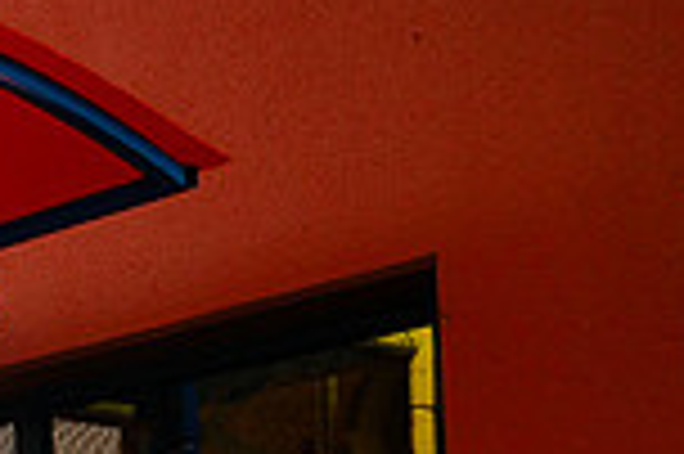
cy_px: 717
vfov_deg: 10.6
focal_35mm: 124
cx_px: -482
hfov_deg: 14.8
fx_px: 2353
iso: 250
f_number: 3.2
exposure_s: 1/160
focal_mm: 32.5
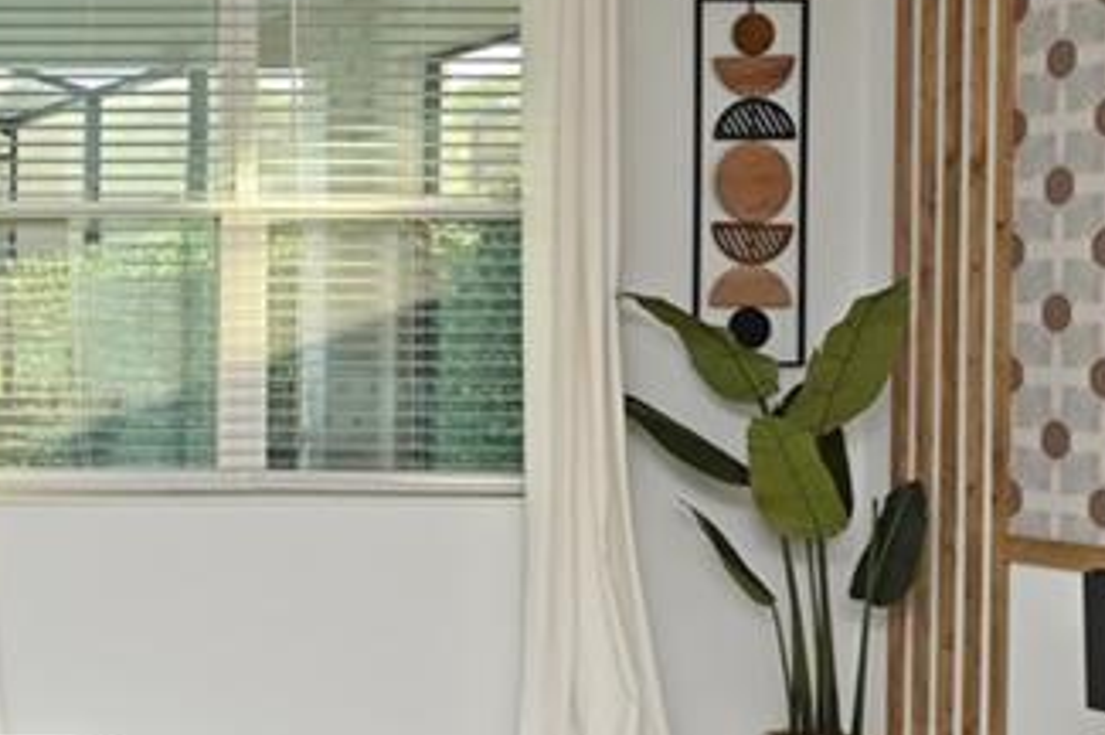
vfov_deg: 19.7
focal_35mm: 69
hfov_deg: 23.2
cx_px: -581
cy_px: 344
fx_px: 2116
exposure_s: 1/80
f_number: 4.5
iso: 200
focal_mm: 14
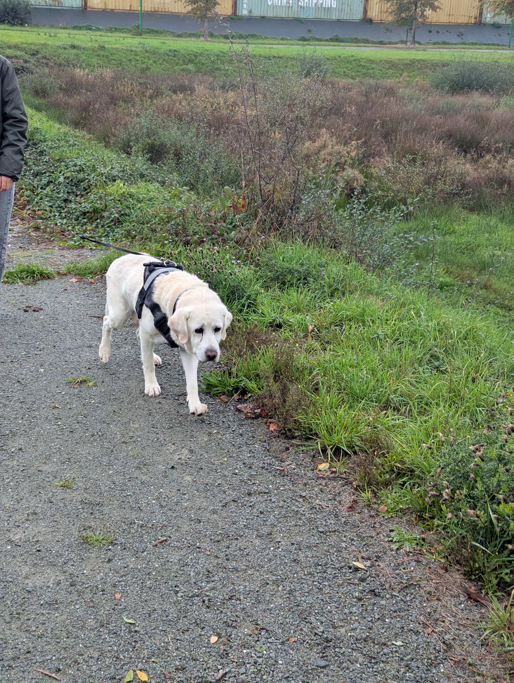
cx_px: 257
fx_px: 948
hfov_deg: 30.3
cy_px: 342
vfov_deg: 39.6
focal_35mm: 48
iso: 48
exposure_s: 1/256
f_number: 1.85
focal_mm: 6.81
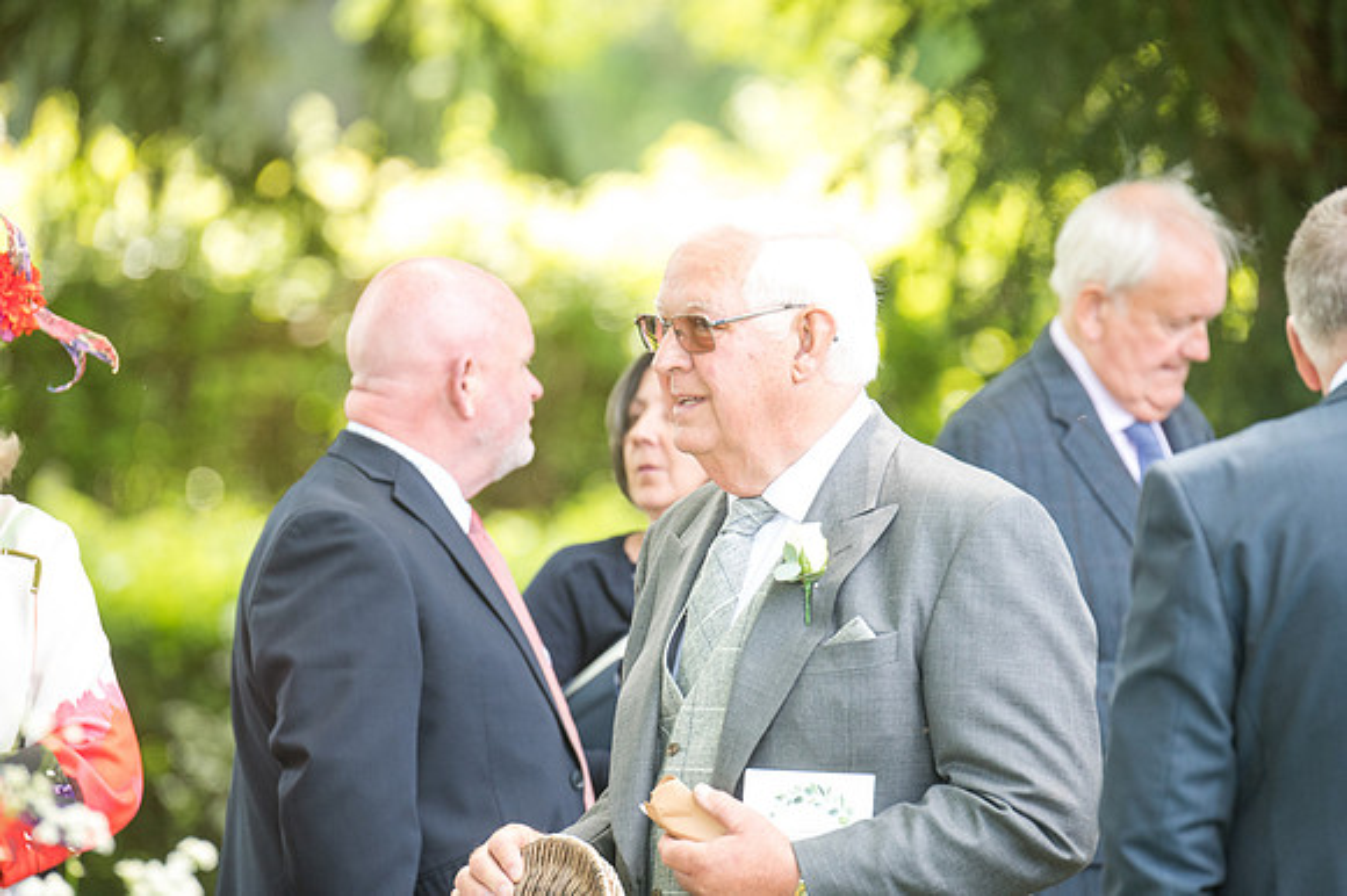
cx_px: 674
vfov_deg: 4.6
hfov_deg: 6.9
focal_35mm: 300
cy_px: 448
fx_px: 11218
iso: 2000
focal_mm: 300
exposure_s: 1/400
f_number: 5.6
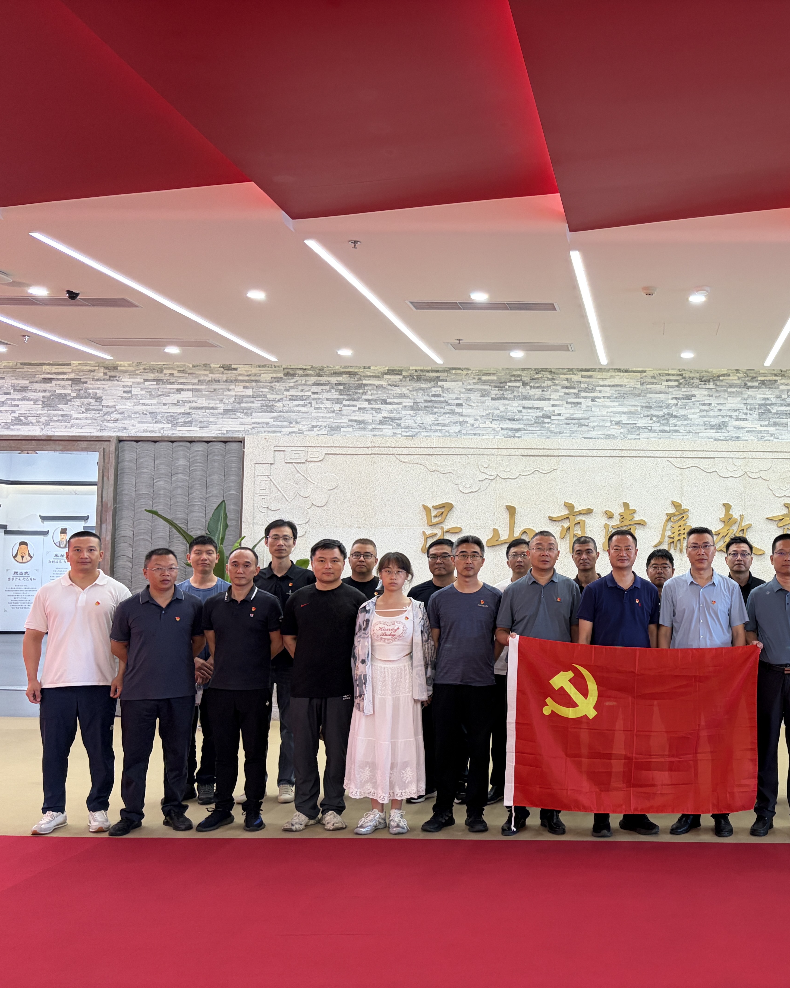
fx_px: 994
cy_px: 493
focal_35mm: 34
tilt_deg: +4.5
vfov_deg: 52.8
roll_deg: +0.0
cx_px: 652
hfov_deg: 41.2
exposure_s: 1/100
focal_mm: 5.96
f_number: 1.6
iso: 250
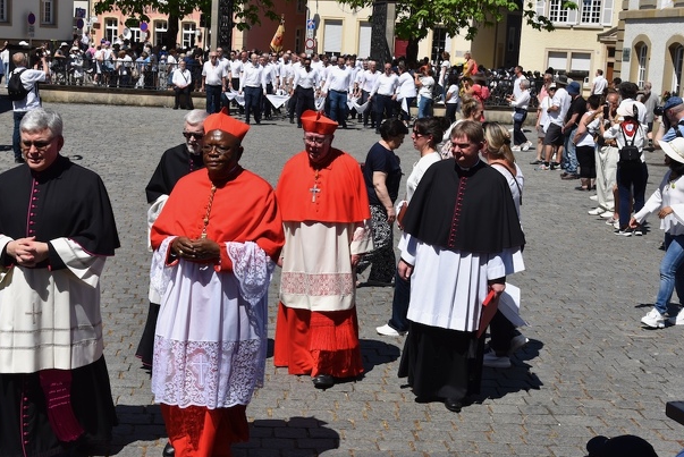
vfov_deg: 21.6
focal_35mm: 63
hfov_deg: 31.9
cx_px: 311
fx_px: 1198
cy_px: 166
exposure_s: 1/400
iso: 200
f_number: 10
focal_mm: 48
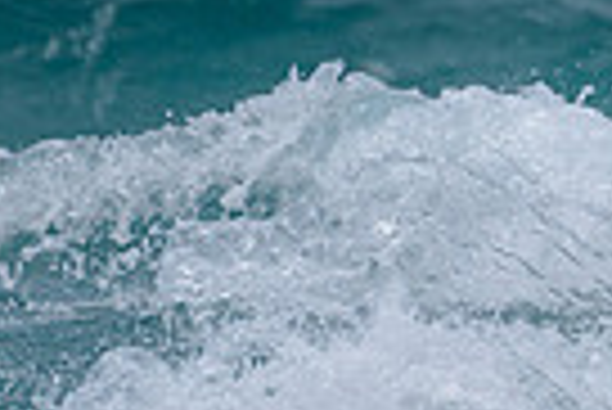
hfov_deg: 0.8
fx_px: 44434
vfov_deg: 0.5
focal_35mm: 2611
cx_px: 1061
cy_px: 506
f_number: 5.6
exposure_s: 1/2000
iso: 140
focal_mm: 500
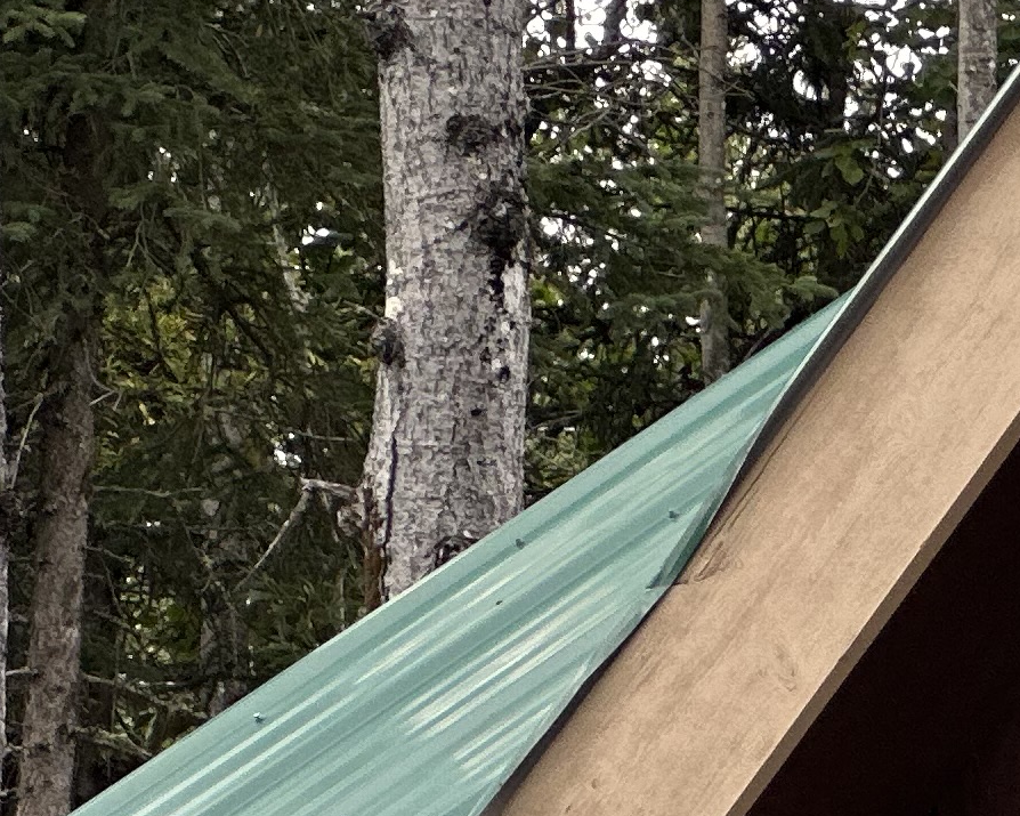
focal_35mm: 339
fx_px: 10233
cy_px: 575
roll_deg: -1.8
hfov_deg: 5.5
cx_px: 2257
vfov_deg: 4.6
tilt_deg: +9.7
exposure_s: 1/121
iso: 32
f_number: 2.8
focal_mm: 9
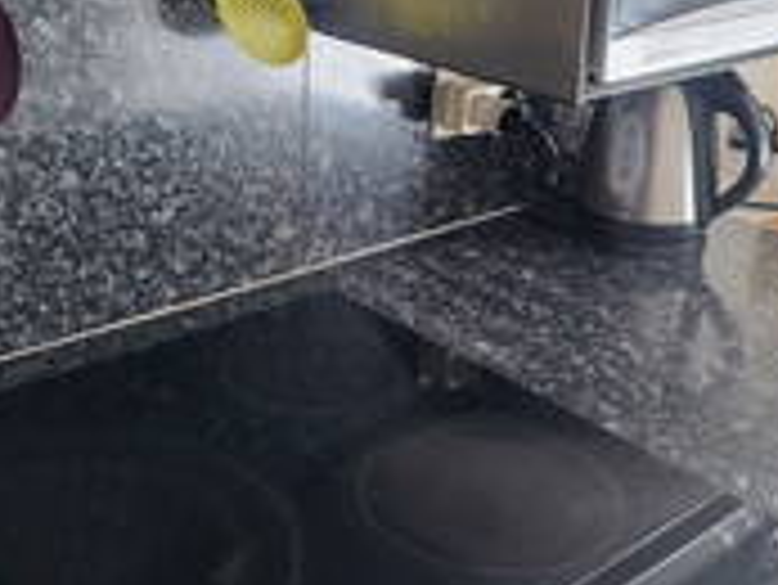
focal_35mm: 54
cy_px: 90
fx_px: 1215
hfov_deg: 35.5
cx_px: 360
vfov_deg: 26.4
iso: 200
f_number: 1.8
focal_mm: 4.25
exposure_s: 1/50
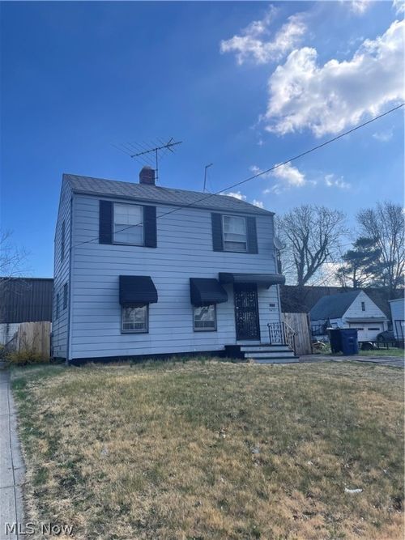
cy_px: 270
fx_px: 406
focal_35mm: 26
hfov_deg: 53.0
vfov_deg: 67.3
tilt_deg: +11.8
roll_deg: +1.9
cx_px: 202
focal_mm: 4.2
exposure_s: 1/1689
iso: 32
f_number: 1.6
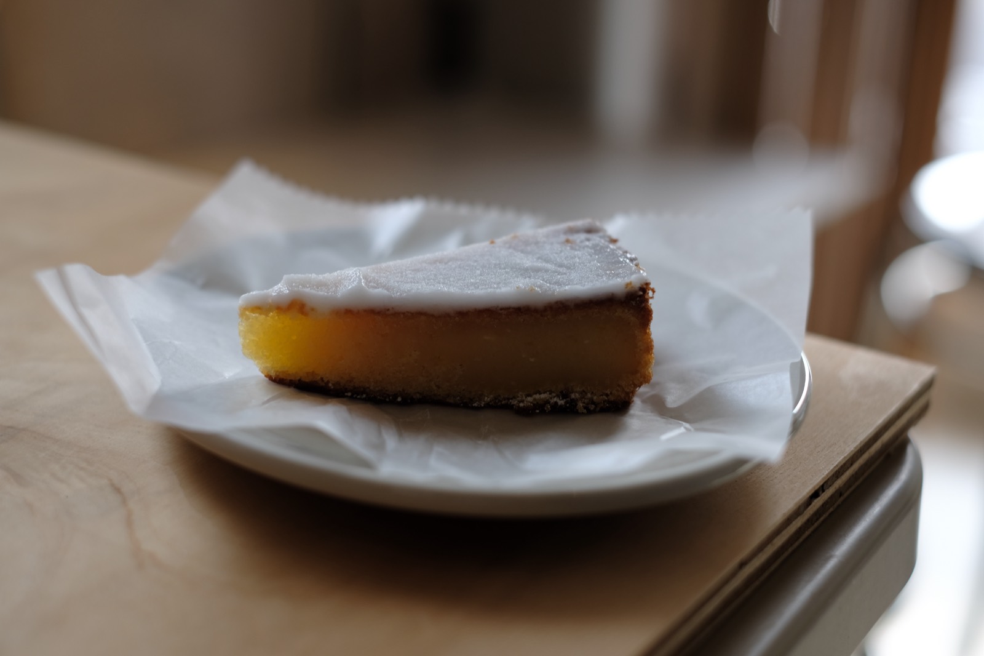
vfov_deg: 25.5
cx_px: 492
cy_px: 328
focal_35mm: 53
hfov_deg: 37.5
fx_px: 1448
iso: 200
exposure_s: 1/180
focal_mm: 35
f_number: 2.5
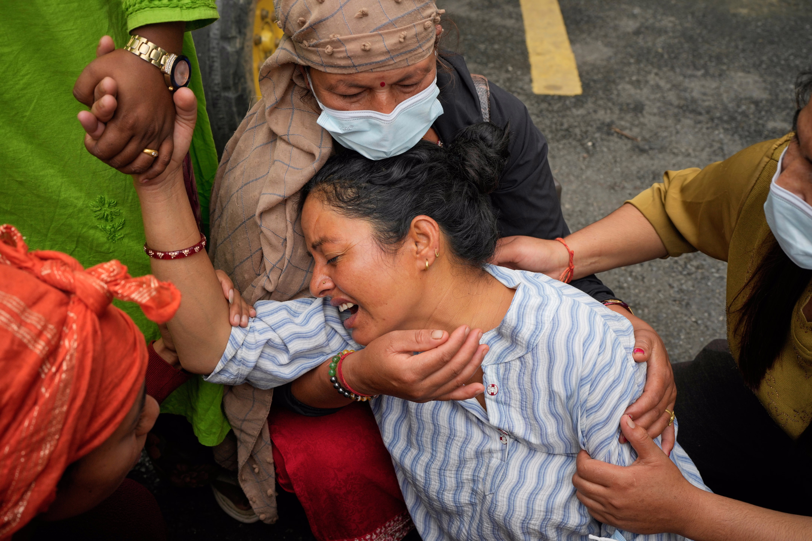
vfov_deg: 37.9
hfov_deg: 54.4
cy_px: 270
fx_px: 789
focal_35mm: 35
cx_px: 406
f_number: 5.6
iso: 400
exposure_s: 1/400
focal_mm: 35
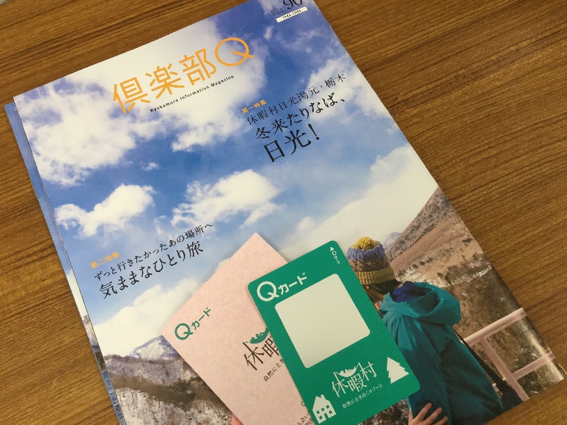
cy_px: 212
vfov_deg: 45.4
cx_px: 284
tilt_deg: -68.8
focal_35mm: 31
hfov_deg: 58.4
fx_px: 508
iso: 25
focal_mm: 3.3
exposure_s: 1/30
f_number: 2.4
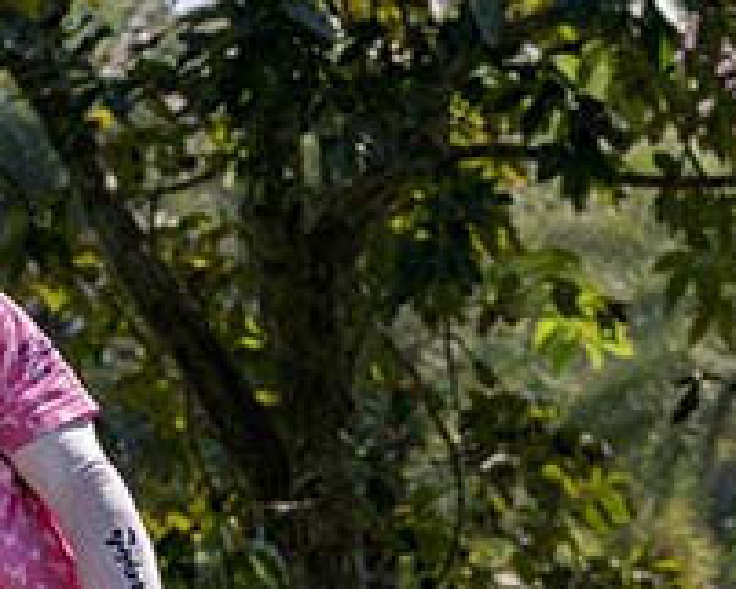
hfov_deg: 6.1
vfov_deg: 4.9
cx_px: 996
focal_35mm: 314
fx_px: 6843
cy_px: 673
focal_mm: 70
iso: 450
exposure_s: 1/2000
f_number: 5.6
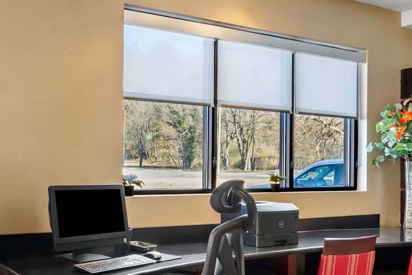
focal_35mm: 40
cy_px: 192
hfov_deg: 46.8
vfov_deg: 33.0
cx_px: 107
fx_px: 458
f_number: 8
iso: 200
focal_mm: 13
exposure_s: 1/1.67
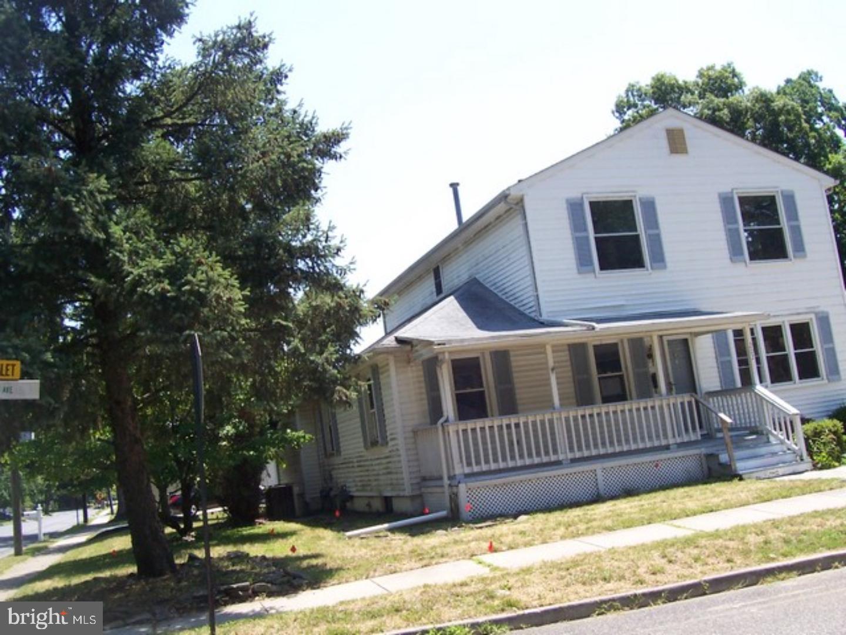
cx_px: 423
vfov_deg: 38.7
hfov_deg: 50.1
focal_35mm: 37
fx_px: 904
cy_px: 318
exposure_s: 1/250
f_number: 5.6
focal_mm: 5.6
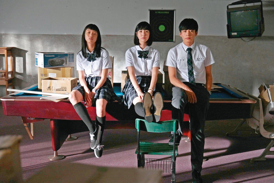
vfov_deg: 31.2
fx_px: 327
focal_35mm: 43
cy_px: 92
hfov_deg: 45.4
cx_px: 137
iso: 3200
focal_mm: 43
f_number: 3.5
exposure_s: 1/125
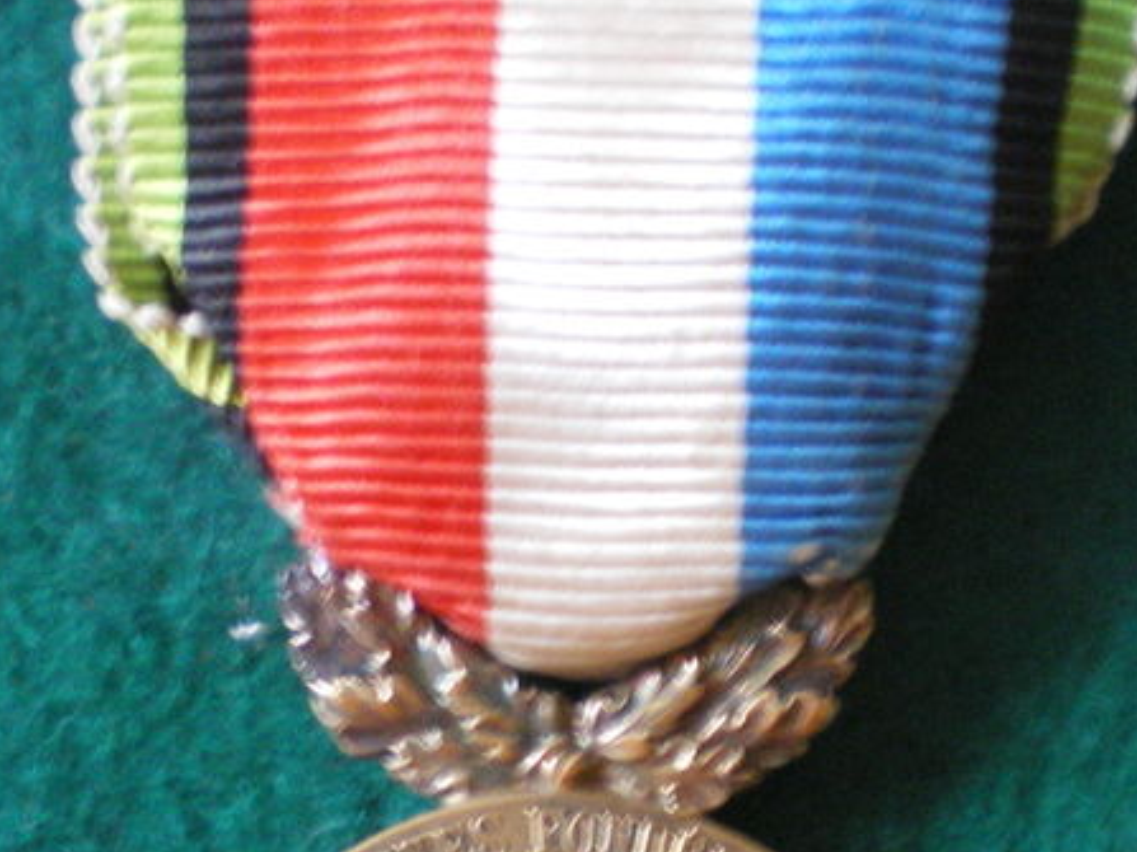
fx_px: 2791
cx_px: 552
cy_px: 832
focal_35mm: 85
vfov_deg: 17.0
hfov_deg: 23.0
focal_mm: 6.3
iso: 400
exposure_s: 1/8
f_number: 3.1
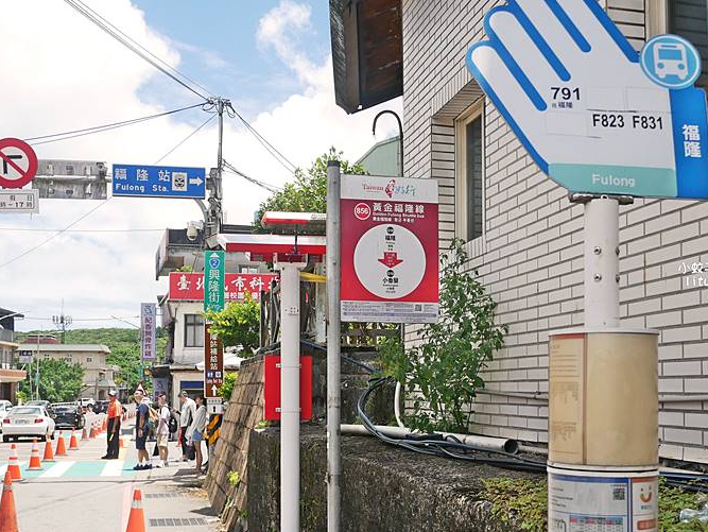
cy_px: 348
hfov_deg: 44.8
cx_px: 348
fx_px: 859
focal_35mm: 42
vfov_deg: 34.1
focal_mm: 14
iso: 200
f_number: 4
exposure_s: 1/1300
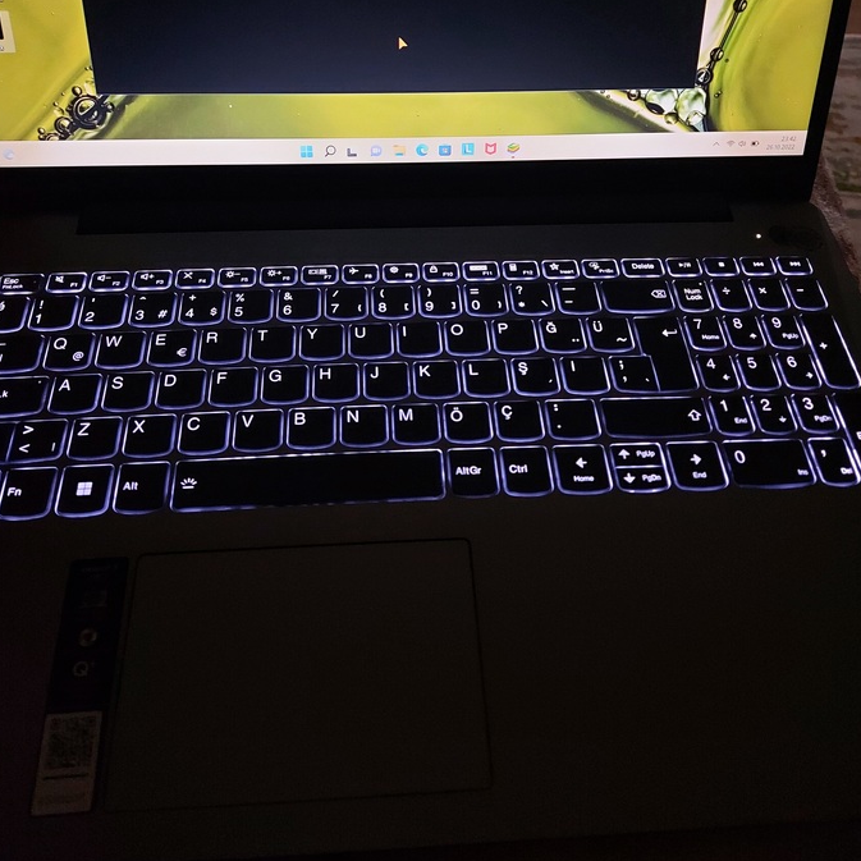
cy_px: 287
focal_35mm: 29
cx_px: 423
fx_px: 816
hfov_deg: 55.6
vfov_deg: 54.5
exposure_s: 1/20
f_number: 1.8
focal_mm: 5.23
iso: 800
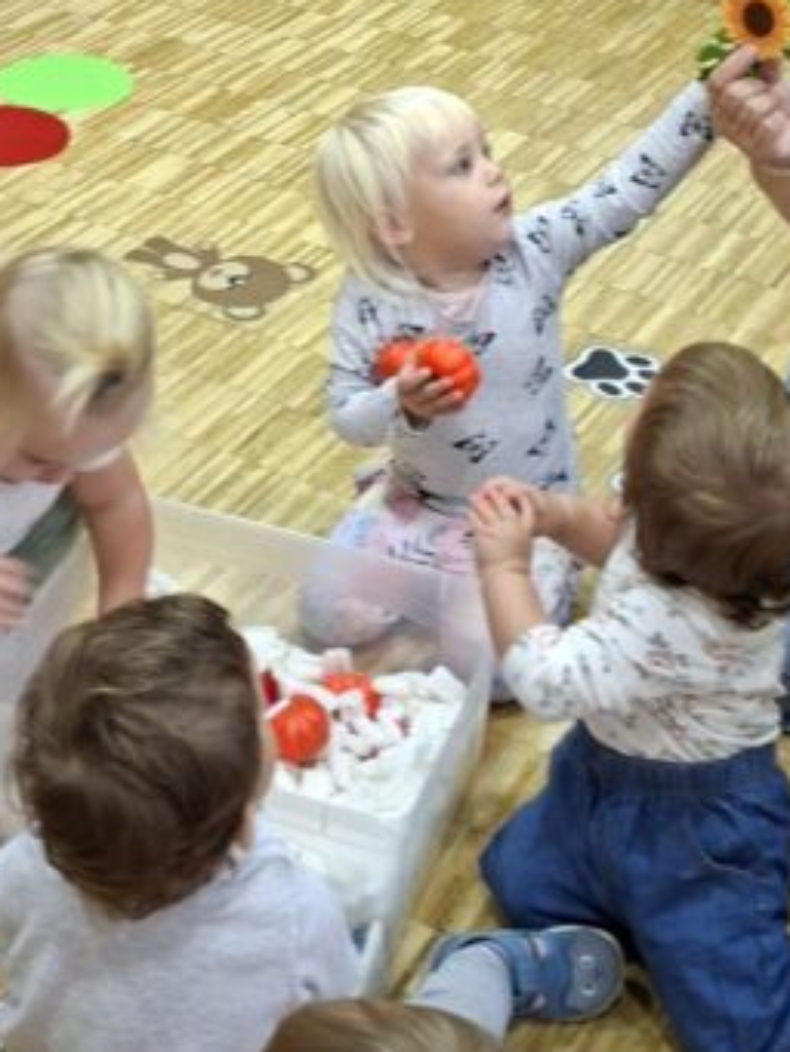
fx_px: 2098
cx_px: 256
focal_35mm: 69
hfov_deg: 21.2
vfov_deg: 27.3
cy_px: 130
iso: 250
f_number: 1.8
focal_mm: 5.54
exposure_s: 1/33
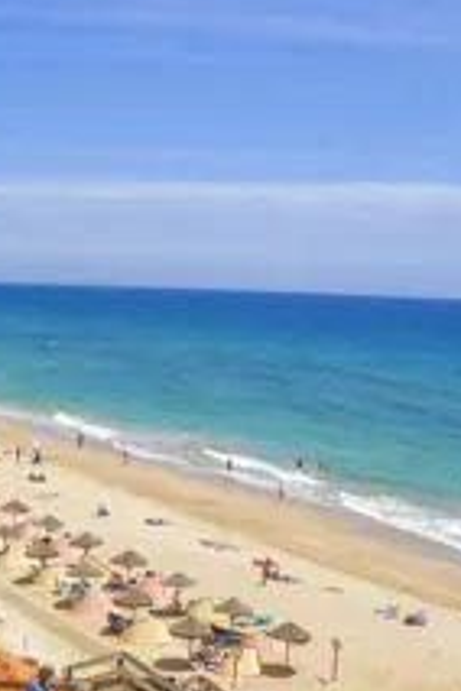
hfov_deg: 22.9
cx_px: 141
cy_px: 451
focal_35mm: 59
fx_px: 1133
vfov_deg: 33.7
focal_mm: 18
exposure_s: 1/250
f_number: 13
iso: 100
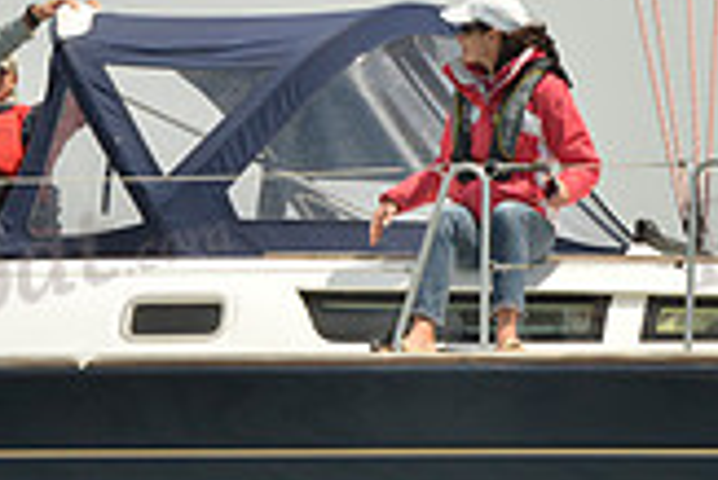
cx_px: 463
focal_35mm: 355
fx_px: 7086
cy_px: 465
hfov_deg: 5.8
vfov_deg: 3.9
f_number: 11
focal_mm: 100
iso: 560
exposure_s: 1/1250
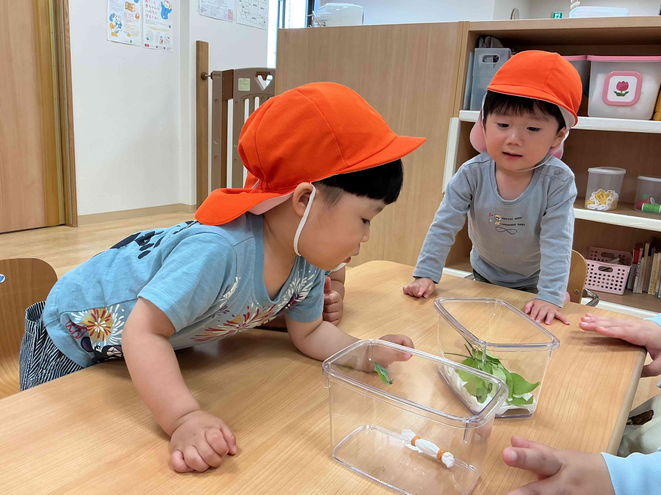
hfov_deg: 61.7
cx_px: 330
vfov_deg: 48.2
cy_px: 248
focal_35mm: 29
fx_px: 554
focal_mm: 3
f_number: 1.8
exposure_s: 1/100
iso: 32
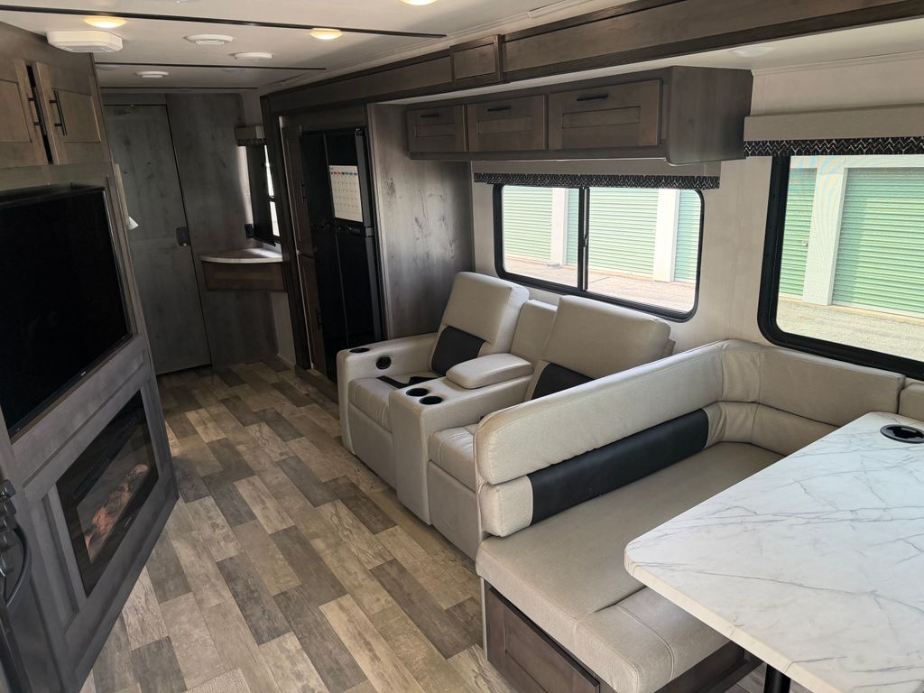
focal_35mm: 24
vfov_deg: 56.8
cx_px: 462
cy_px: 346
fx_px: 641
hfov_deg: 71.6
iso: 200
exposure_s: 1/196
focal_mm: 6.76
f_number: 1.78
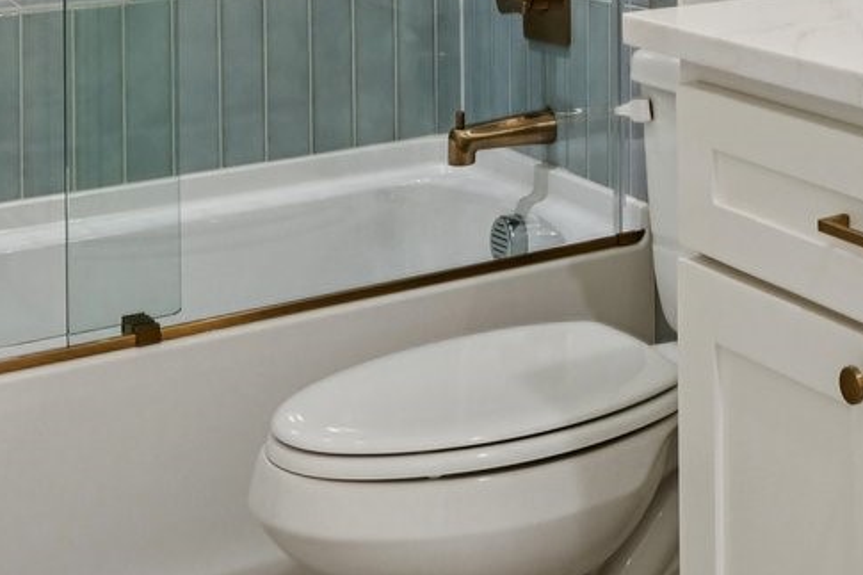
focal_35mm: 76
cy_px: -286
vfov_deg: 16.4
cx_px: 1018
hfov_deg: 24.3
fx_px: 1821
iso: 400
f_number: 8
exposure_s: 1/50
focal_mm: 18
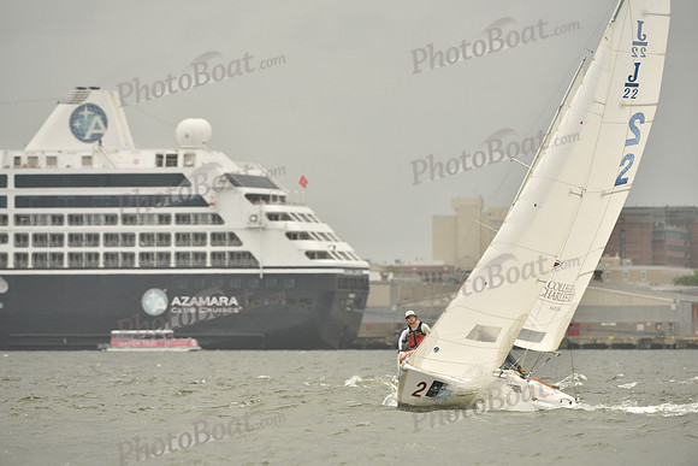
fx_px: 5818
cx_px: 349
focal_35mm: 300
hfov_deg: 6.9
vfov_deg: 4.6
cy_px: 233
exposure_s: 1/1250
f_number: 6.3
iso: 320
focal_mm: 300
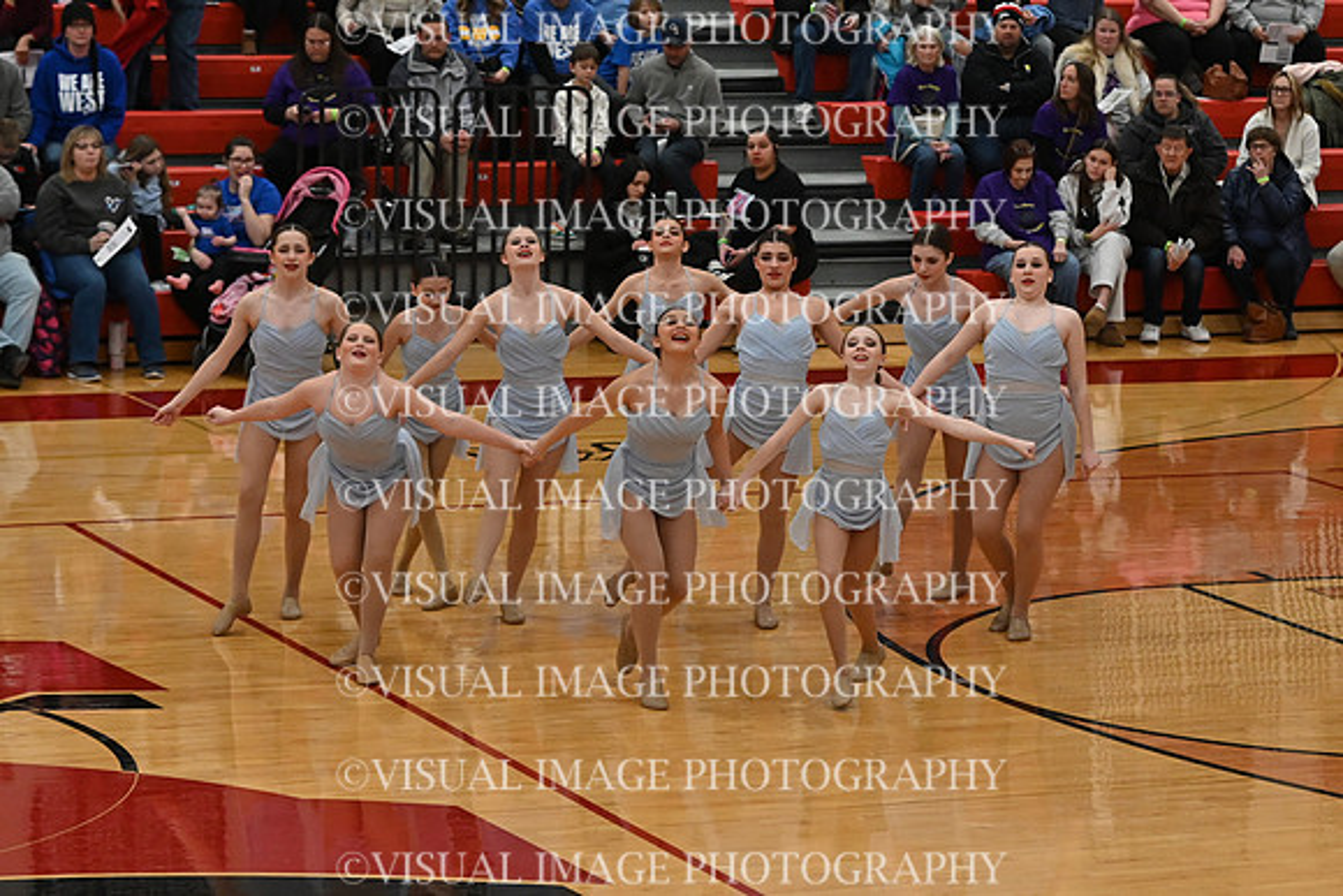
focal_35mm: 138
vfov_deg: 9.9
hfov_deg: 14.9
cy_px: 448
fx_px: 5149
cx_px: 672
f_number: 4
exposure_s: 1/400
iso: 5000
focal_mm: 92
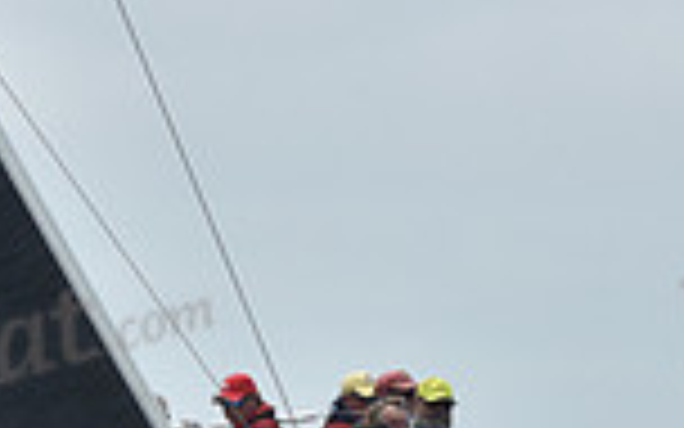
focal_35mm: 487
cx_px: 450
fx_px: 9078
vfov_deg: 2.7
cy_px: 547
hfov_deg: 4.3
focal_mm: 125
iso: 250
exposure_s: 1/800
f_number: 10
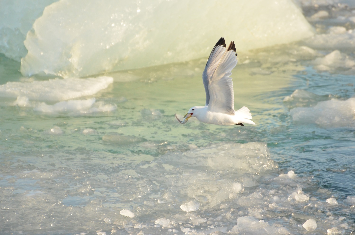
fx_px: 4428
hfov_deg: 4.6
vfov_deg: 3.0
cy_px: 118
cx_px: 178
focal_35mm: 450
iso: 1600
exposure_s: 1/2000
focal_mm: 300
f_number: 5.6
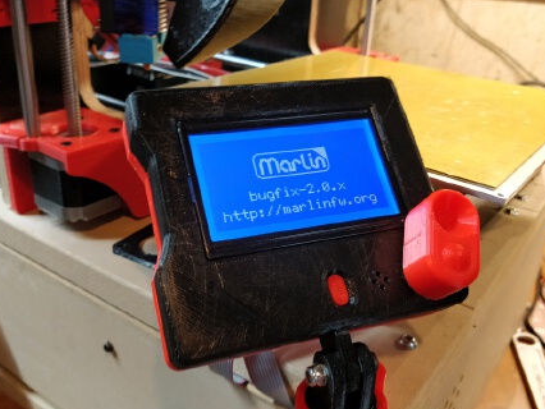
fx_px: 473
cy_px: 203
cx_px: 260
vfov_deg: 46.8
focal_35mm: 30
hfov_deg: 59.9
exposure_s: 1/50
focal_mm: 4.1
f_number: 1.7
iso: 500
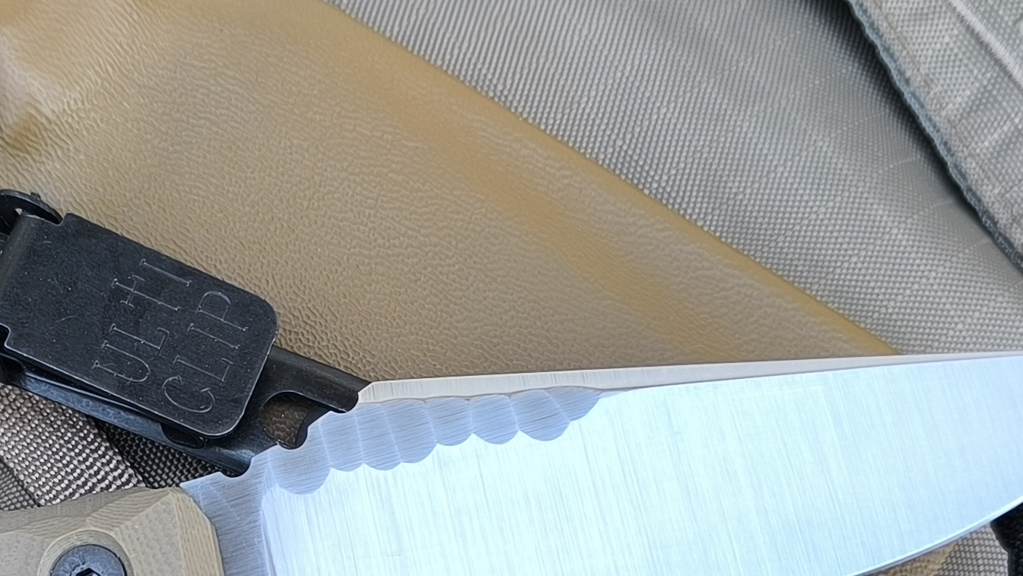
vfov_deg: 15.4
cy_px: 651
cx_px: 257
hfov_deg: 27.5
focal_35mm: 76
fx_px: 2062
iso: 64
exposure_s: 1/100
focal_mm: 6.14
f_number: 1.65
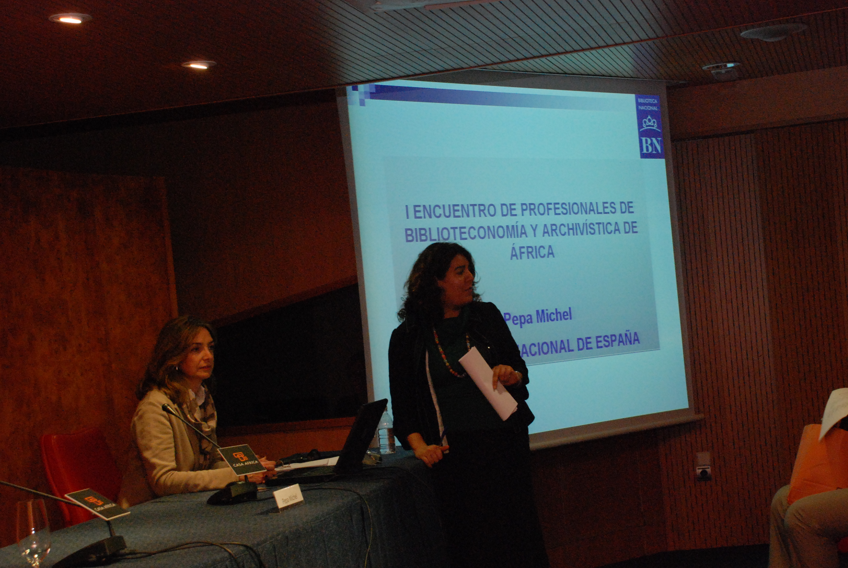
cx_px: 497
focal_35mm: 66
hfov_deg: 30.6
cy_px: 342
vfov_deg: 20.8
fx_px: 1548
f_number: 8
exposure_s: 1/60
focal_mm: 35
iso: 1250
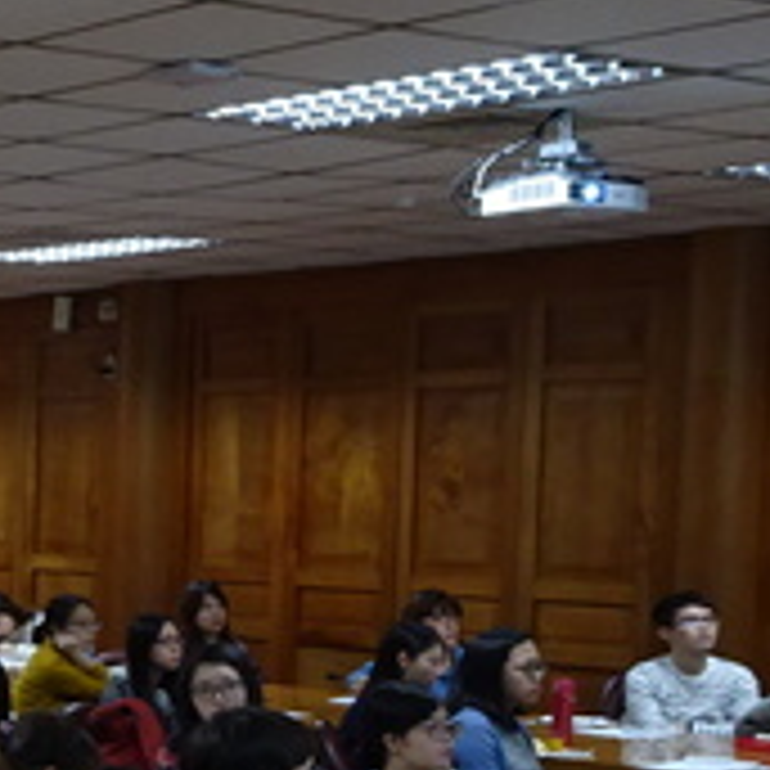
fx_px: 2189
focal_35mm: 87
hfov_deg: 16.6
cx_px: -626
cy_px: 615
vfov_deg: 19.7
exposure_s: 1/30
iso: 250
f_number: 3.5
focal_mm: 4.1
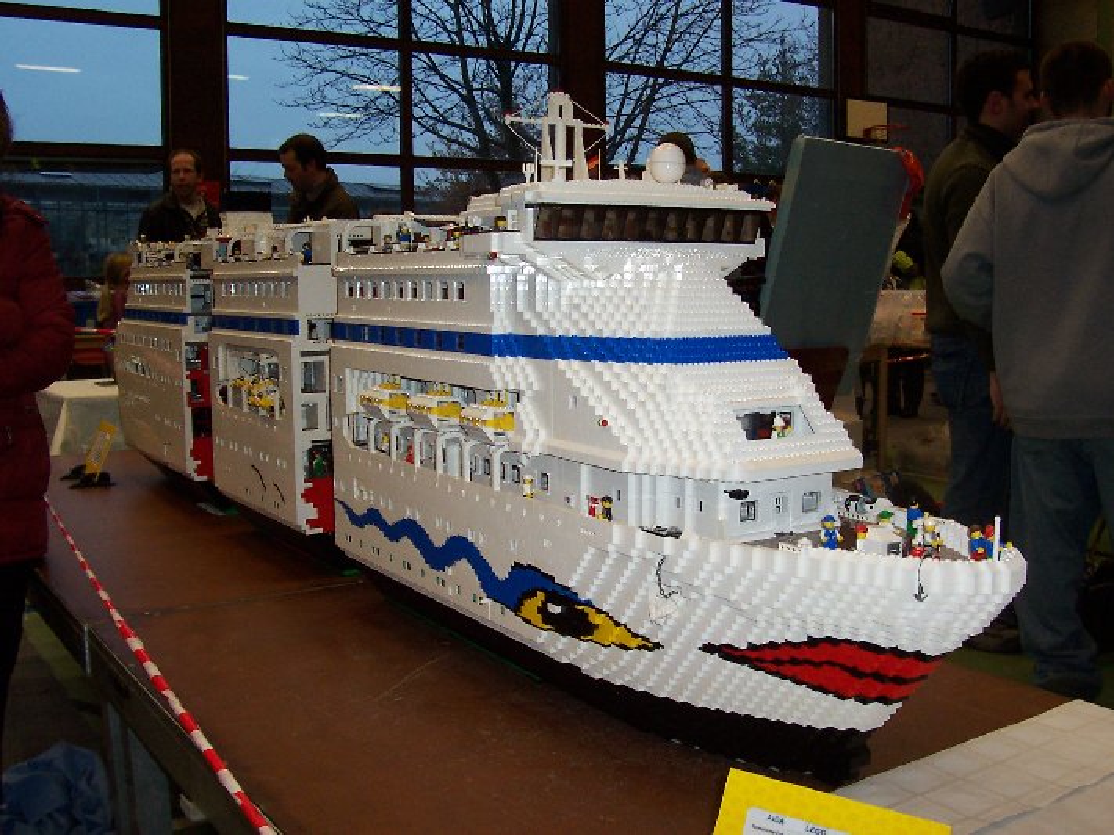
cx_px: 557
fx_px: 1191
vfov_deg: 38.7
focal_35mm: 37
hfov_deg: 50.1
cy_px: 418
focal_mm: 5.6
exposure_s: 1/60
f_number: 2.8
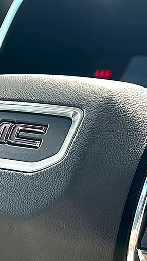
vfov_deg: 31.0
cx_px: -25
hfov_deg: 17.0
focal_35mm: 68
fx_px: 472
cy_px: 130
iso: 80
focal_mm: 6.86
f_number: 1.78
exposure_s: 1/489
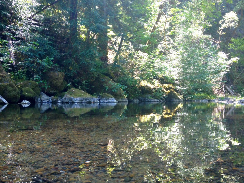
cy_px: 93
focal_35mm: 36
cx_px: 122
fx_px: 254
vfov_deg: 39.7
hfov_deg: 51.4
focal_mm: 4.28
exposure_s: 1/120
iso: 64
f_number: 2.4
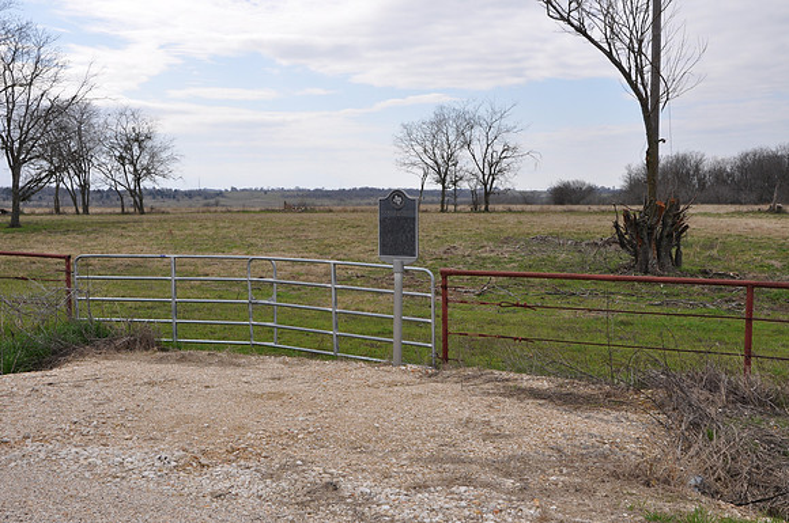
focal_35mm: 42
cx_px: 394
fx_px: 919
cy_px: 262
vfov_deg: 31.8
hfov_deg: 46.5
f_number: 14
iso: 200
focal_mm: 28
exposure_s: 1/200
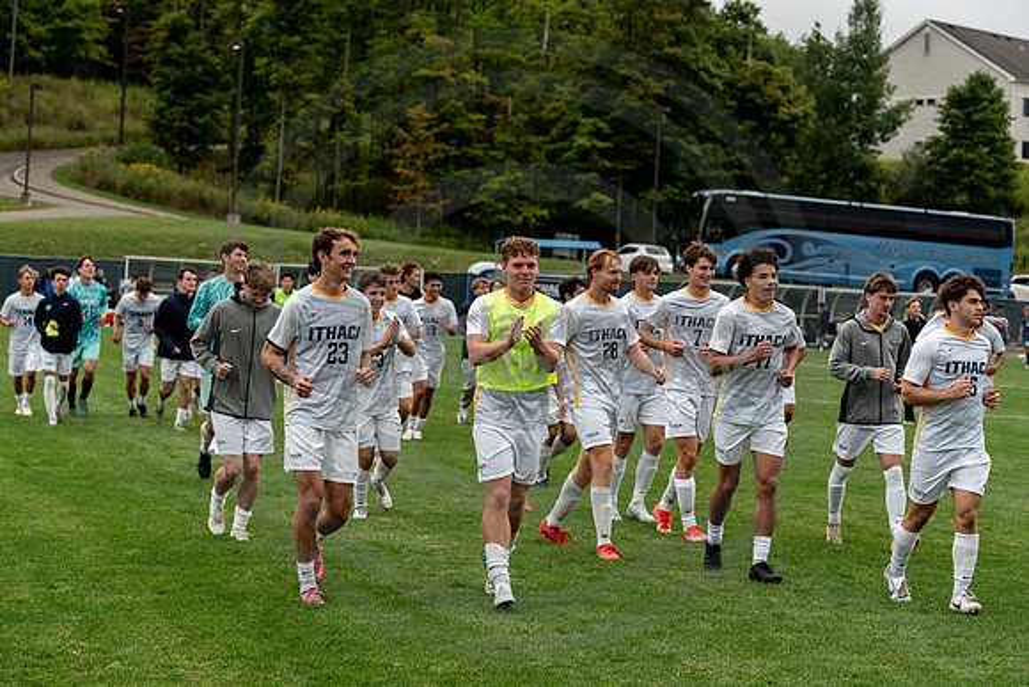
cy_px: 344
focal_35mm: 87
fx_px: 2482
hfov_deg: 23.4
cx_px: 515
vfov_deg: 15.7
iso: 320
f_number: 4.5
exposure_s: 1/320
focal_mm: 86
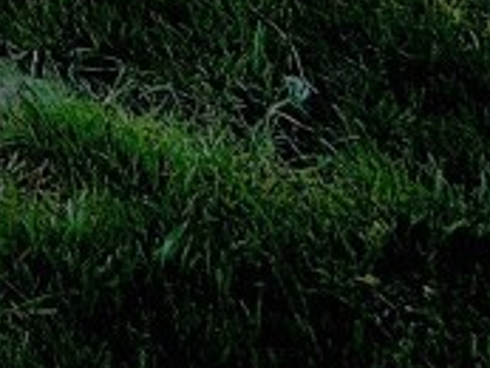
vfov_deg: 11.7
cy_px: -677
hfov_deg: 14.3
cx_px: -725
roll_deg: +0.7
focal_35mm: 83
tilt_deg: +0.7
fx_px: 1176
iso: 32
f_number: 2.2
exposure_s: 1/4630
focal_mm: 2.22
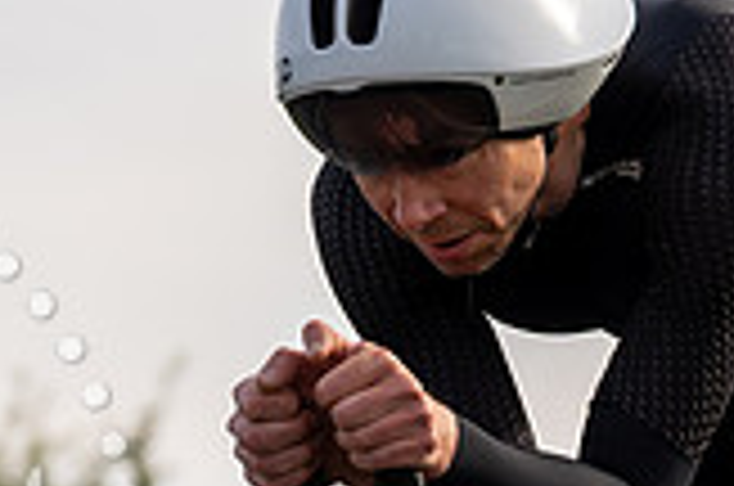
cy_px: 326
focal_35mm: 353
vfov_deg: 3.9
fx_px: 7183
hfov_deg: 5.8
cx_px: 419
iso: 125
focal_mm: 99
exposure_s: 1/1000
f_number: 4
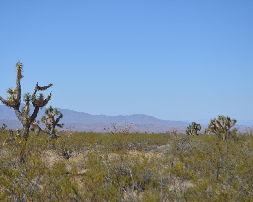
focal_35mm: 94
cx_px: 114
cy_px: 100
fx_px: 700
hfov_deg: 20.5
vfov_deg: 16.4
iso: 400
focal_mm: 55
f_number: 7.1
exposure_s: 1/2000
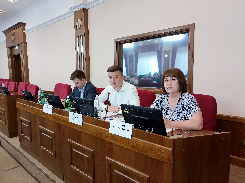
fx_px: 198
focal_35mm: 28
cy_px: 92
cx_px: 122
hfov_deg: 63.4
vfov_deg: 49.7
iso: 425
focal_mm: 4.69
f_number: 1.8
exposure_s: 1/50
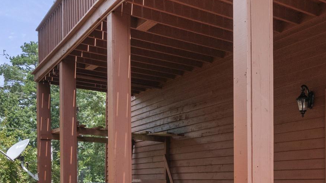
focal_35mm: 45
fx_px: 389
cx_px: 263
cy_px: 189
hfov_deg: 43.3
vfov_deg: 25.1
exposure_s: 1/160
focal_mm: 10
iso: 250
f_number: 9
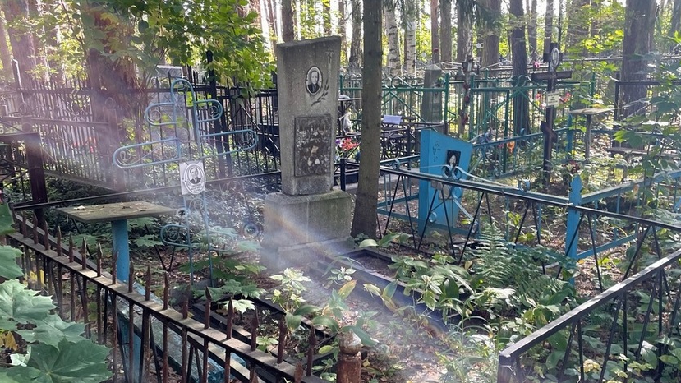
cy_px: 235
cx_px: 380
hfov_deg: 56.5
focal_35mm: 35
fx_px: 632
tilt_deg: -3.7
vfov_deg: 33.6
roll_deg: -0.5
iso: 100
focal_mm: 4.2
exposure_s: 1/121
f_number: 1.6
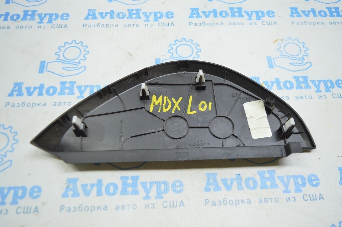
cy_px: 114
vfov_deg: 39.9
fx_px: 313
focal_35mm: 33
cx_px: 171
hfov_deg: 57.3
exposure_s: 1/50
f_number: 3.8
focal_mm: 22
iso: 400
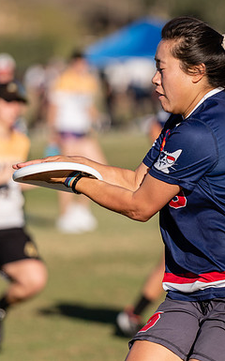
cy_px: 180
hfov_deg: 2.8
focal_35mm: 461
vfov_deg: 4.6
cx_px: 198
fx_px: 4531
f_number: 2.8
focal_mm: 200
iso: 100
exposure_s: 1/2500
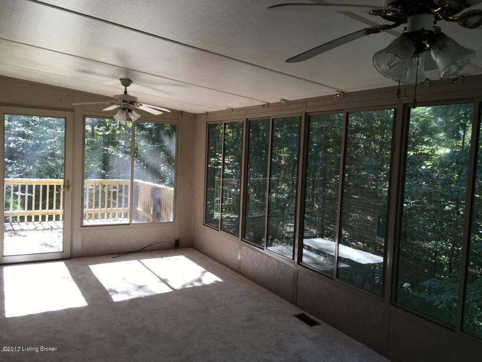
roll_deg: -2.4
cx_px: 241
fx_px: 404
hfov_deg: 61.7
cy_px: 181
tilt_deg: -3.1
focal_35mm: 29
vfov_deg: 48.2
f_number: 2.2
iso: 25
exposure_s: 1/60
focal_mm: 4.15
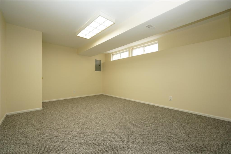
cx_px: 116
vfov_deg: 74.6
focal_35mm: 16
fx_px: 101
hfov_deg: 97.6
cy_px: 77
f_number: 4.5
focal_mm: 10.5
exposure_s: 1/125
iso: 640
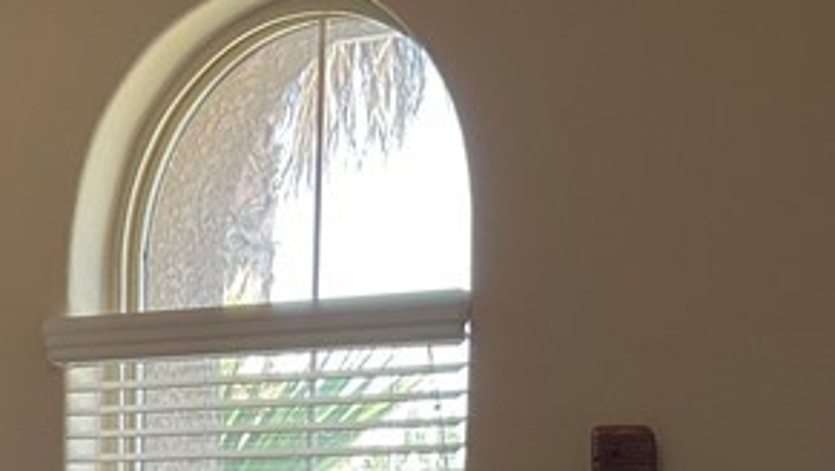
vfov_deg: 10.3
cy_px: 864
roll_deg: -2.3
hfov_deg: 19.3
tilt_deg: -4.8
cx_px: 364
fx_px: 2459
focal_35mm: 111
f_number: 1.8
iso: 40
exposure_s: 1/60
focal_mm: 3
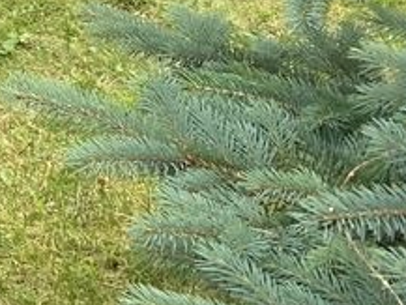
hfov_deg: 10.7
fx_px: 1690
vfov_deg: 9.7
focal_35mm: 144
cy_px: -284
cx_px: -696
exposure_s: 1/561
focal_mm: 4.25
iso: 25
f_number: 1.8
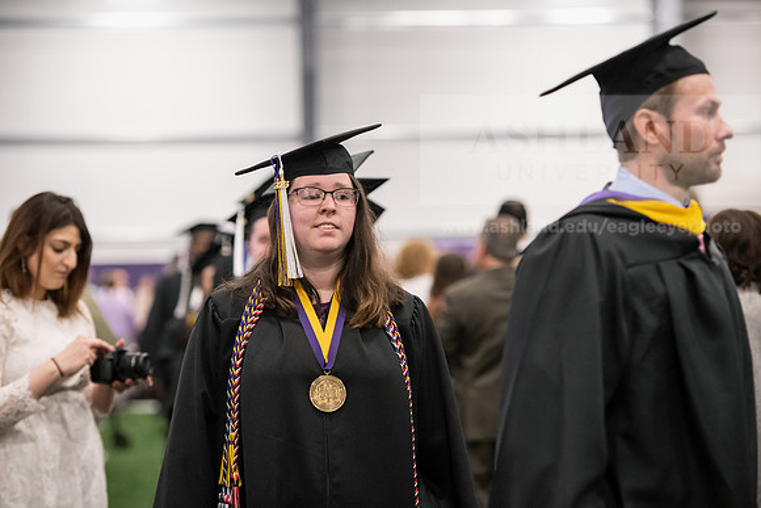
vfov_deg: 11.2
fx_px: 2579
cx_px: 380
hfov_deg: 16.8
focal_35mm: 122
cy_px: 254
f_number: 3.2
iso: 3200
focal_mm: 122
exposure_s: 1/200
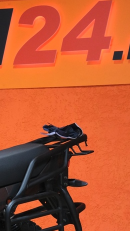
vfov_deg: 12.8
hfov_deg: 7.1
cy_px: 180
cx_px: -72
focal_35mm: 167
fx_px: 1023
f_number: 4
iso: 1250
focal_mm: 30.8
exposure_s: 1/100
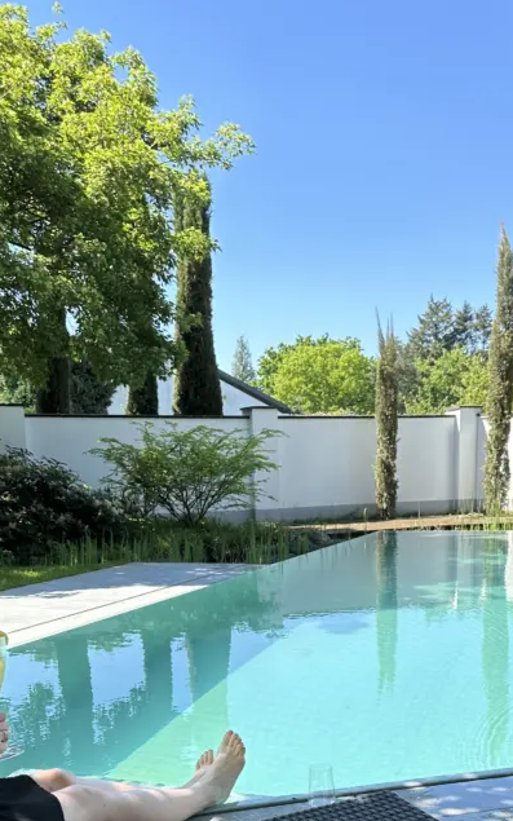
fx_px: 917
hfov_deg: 31.2
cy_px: 636
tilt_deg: -9.0
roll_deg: +0.4
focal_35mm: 41
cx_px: 304
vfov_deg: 46.1
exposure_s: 1/1880
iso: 80
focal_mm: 6.86
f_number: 1.78
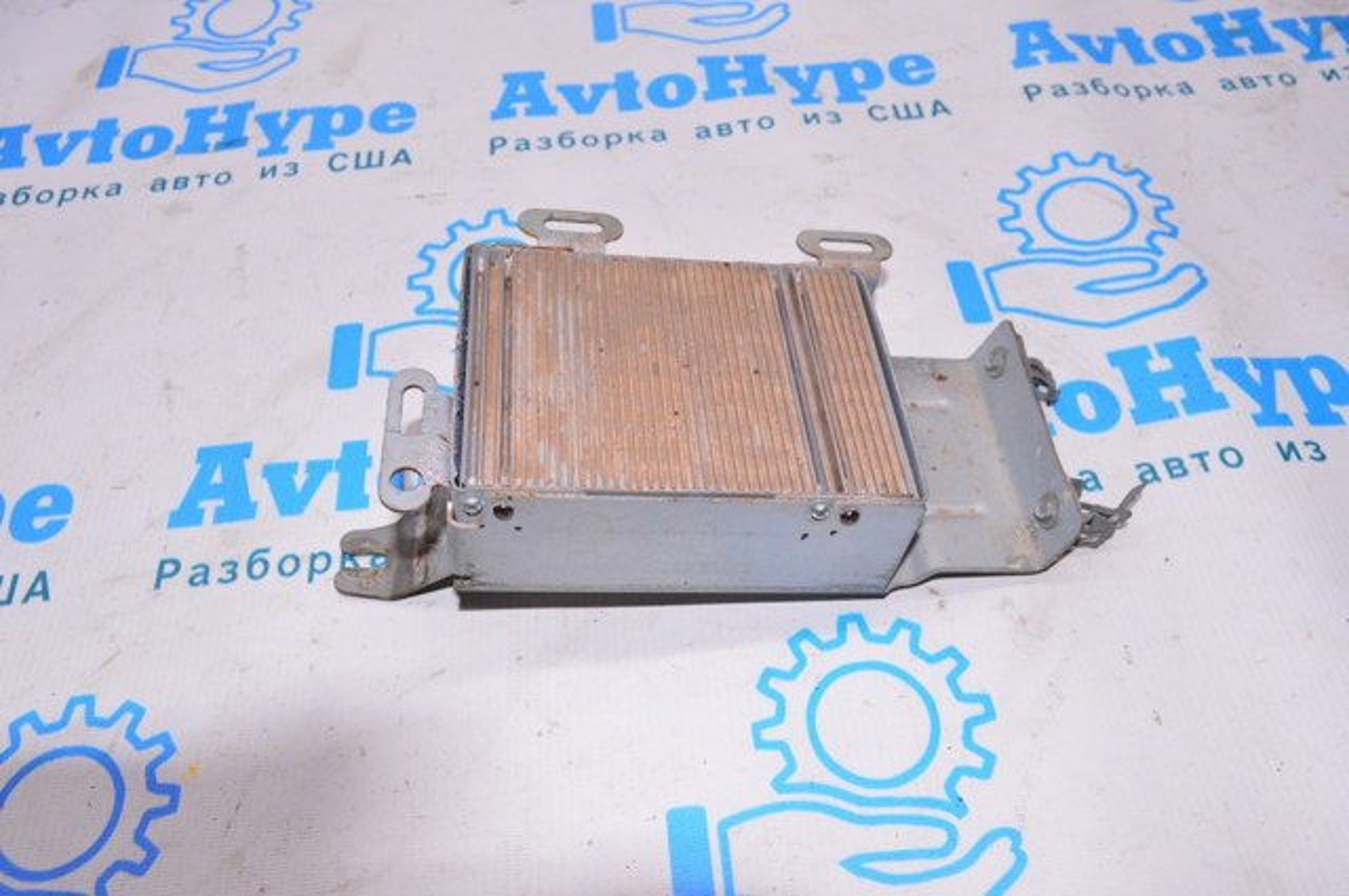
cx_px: 674
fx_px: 1123
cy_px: 448
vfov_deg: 43.5
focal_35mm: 30
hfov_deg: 62.0
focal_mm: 20
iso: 1600
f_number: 8
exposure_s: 1/200
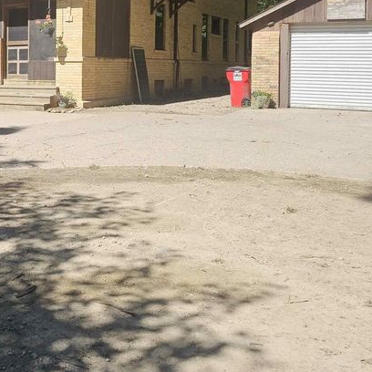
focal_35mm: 51
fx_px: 620
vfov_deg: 32.5
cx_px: 21
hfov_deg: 31.5
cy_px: 78
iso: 10
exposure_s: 1/647
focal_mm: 6.3
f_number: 1.7
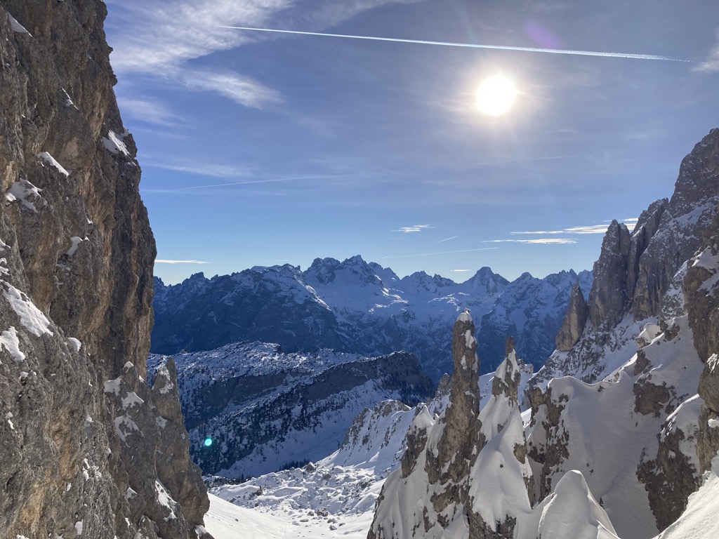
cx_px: 360
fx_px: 582
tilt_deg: +2.1
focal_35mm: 28
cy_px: 270
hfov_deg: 63.4
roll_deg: -1.2
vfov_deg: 49.7
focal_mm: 3.99
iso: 20
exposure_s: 1/5405
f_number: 1.8
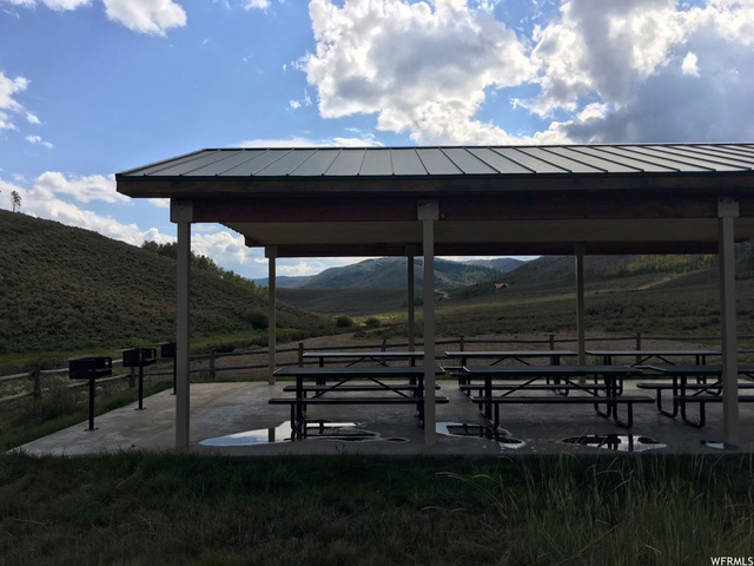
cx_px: 377
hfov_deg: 61.7
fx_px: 632
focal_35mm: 29
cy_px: 283
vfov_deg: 48.2
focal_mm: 4.15
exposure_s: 1/2079
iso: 25
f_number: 2.2
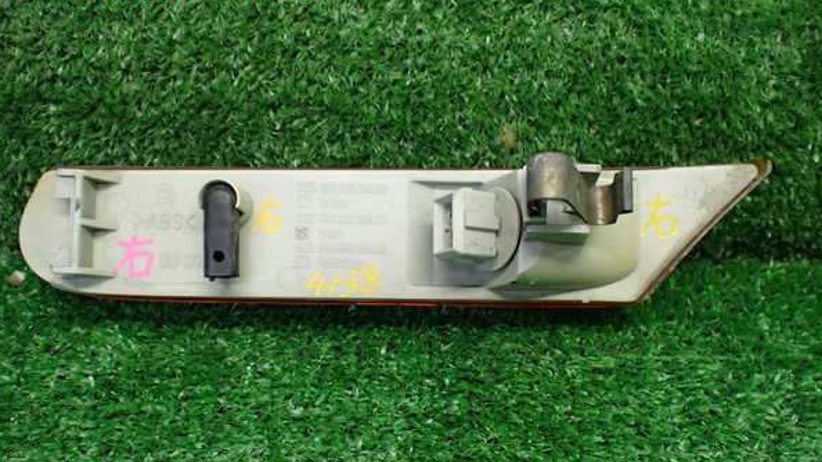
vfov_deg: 35.5
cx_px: 411
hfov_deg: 59.5
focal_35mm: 33
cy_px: 271
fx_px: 719
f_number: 2.3
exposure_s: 1/125
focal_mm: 5.4
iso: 500
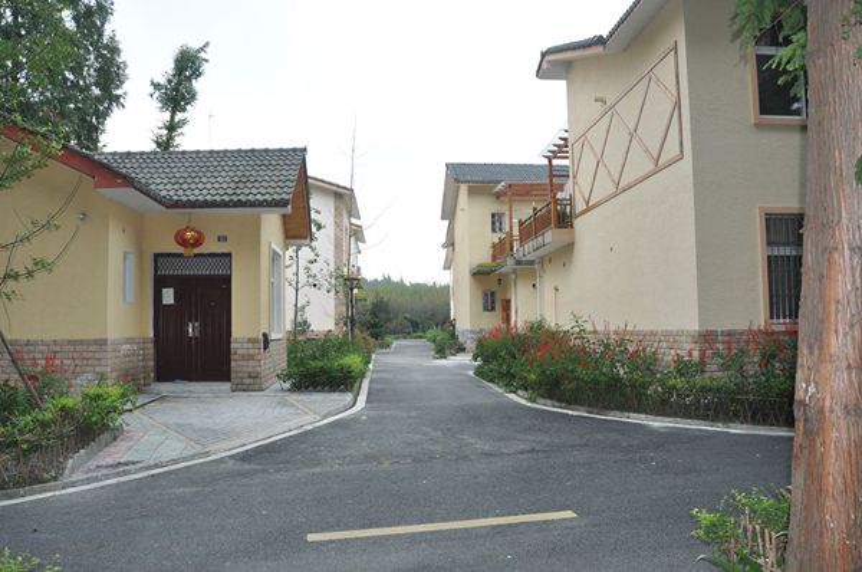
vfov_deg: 47.8
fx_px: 645
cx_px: 431
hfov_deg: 67.5
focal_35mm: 27
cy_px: 286
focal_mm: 18
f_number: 6.3
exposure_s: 1/200
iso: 250
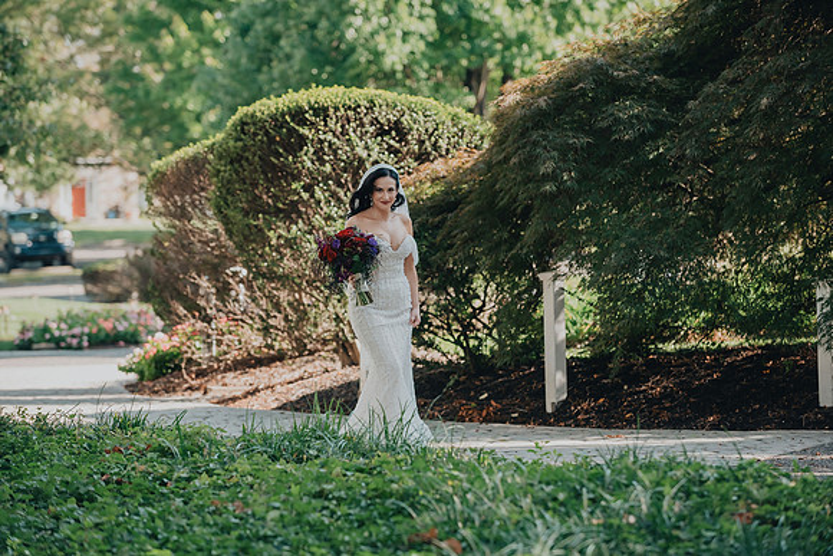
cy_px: 278
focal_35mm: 130
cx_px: 416
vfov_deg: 10.6
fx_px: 3009
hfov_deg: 15.8
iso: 800
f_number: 3.5
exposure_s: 1/1000
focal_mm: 130
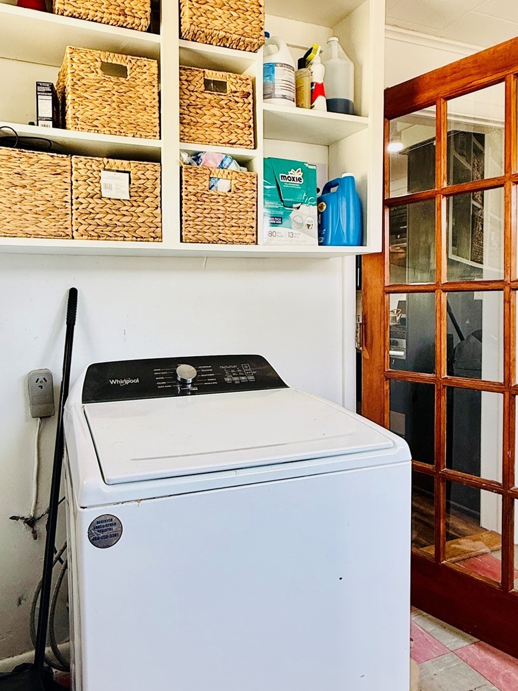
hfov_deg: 52.9
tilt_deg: -2.1
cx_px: 221
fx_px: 519
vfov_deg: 67.3
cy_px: 325
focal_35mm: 26
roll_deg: +0.0
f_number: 2.2
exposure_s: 1/99
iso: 80
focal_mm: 2.22
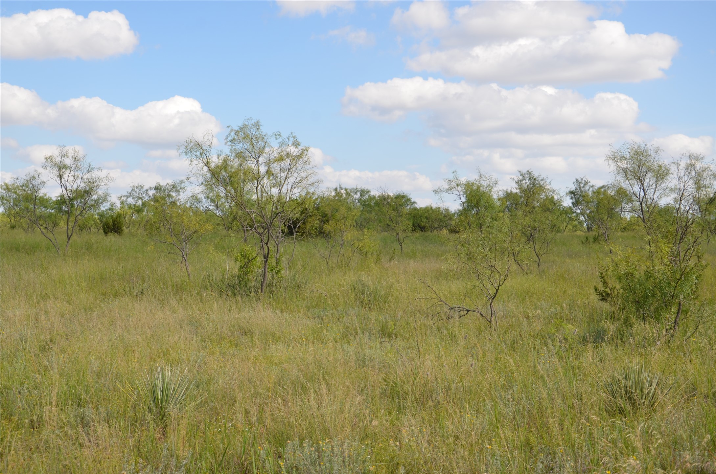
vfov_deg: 27.9
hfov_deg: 41.2
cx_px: 358
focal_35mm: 48
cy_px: 237
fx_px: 953
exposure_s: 1/250
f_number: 8
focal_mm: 32
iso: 125
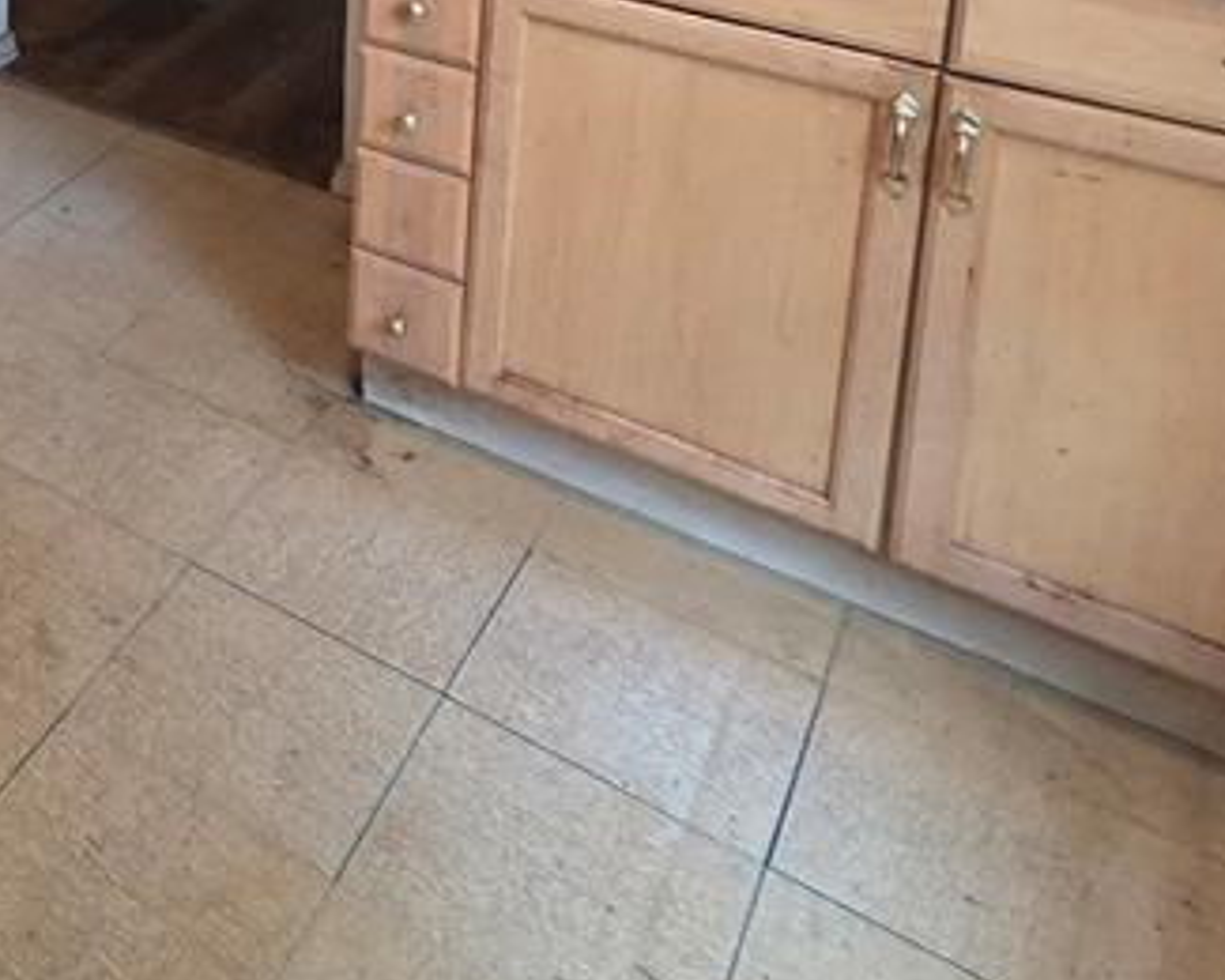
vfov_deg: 29.7
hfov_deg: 33.3
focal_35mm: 40
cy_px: -305
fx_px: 1450
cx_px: -377
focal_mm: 2.2
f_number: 2.2
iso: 500
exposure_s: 1/60
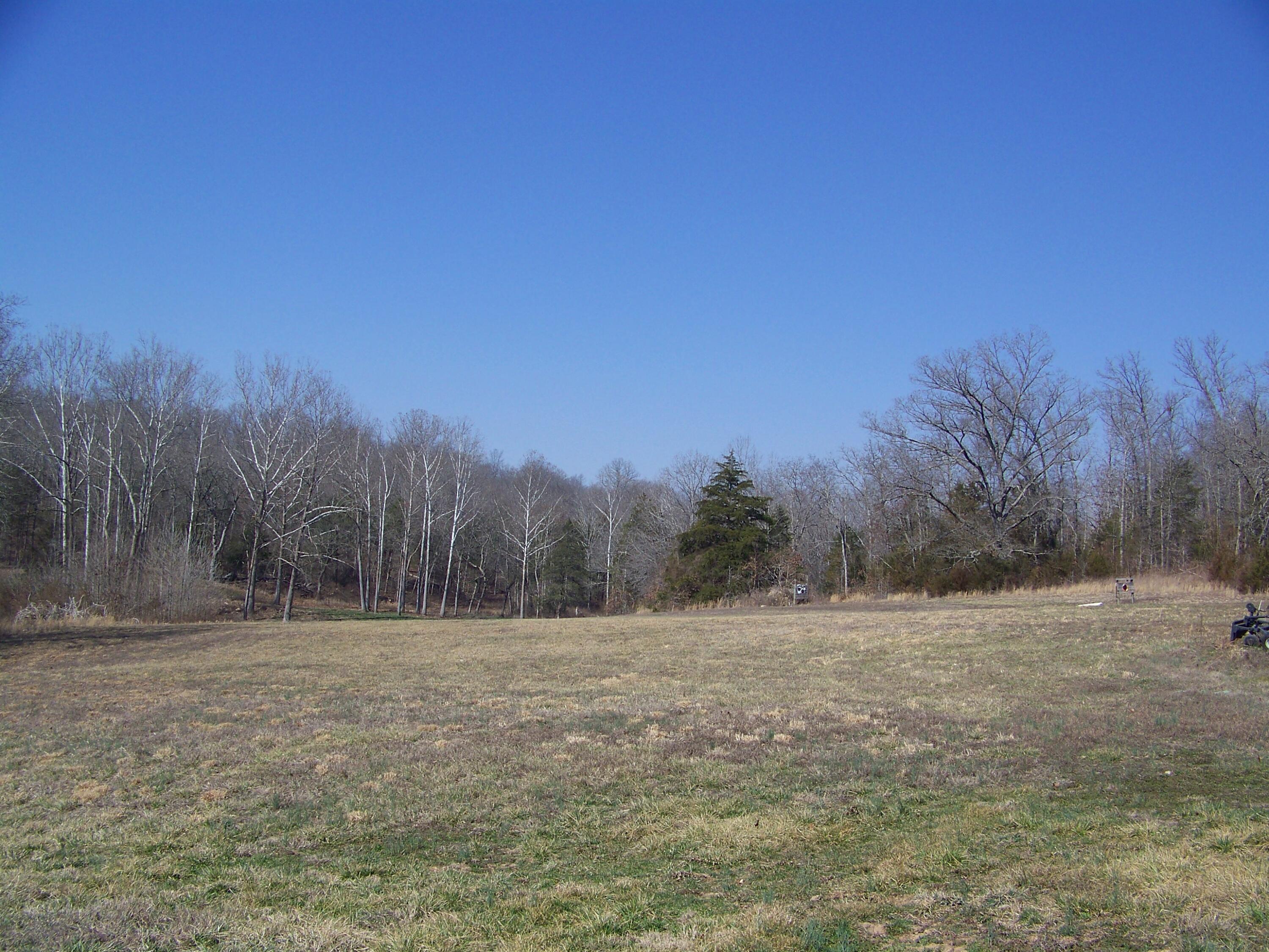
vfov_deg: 39.7
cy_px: 476
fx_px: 1320
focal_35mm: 36
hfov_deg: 51.4
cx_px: 634
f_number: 4
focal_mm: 5.85
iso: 64
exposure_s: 1/640
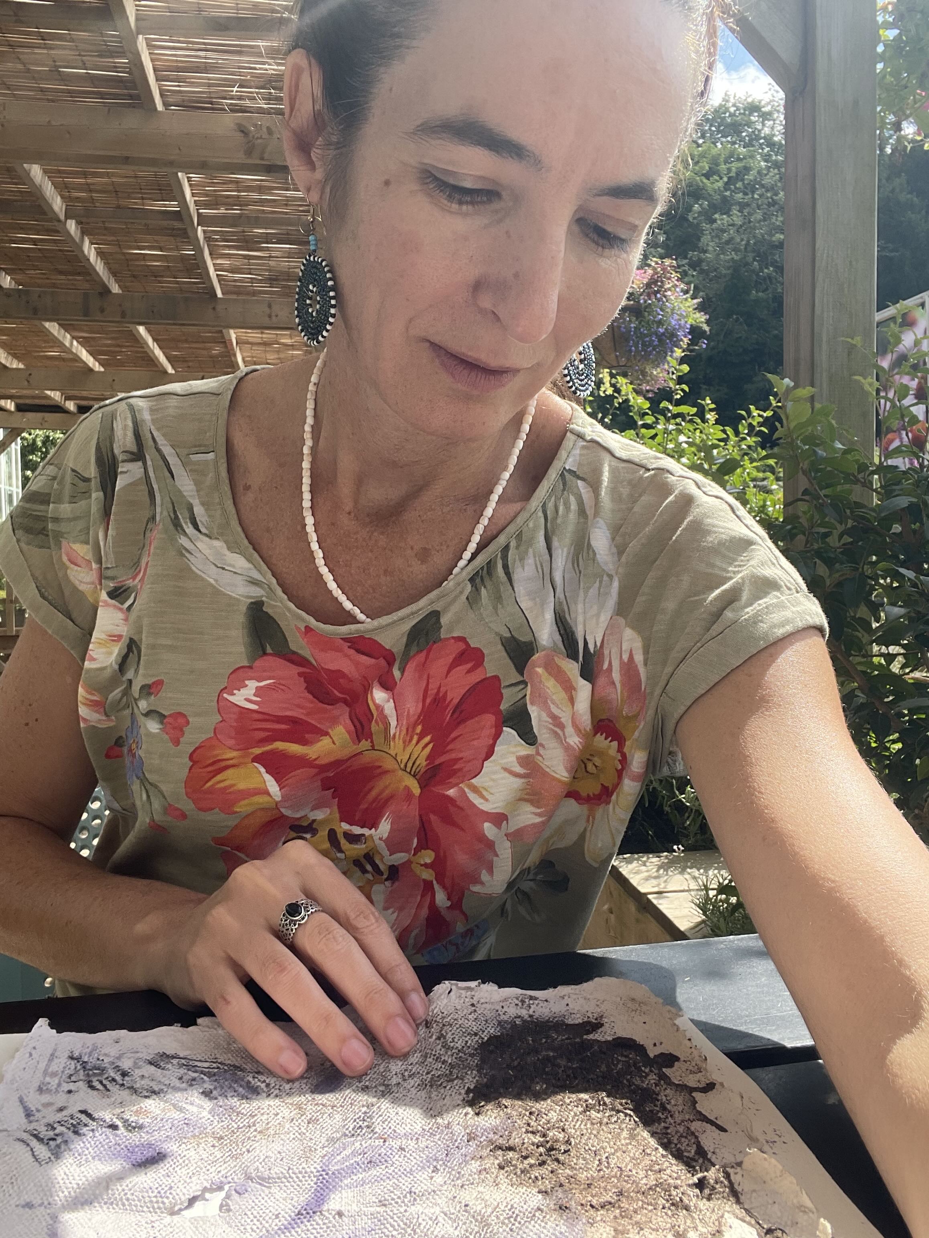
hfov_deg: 46.8
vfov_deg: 60.0
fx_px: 1073
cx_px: 464
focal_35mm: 30
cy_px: 619
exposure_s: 1/410
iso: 25
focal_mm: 2.71
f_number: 2.2
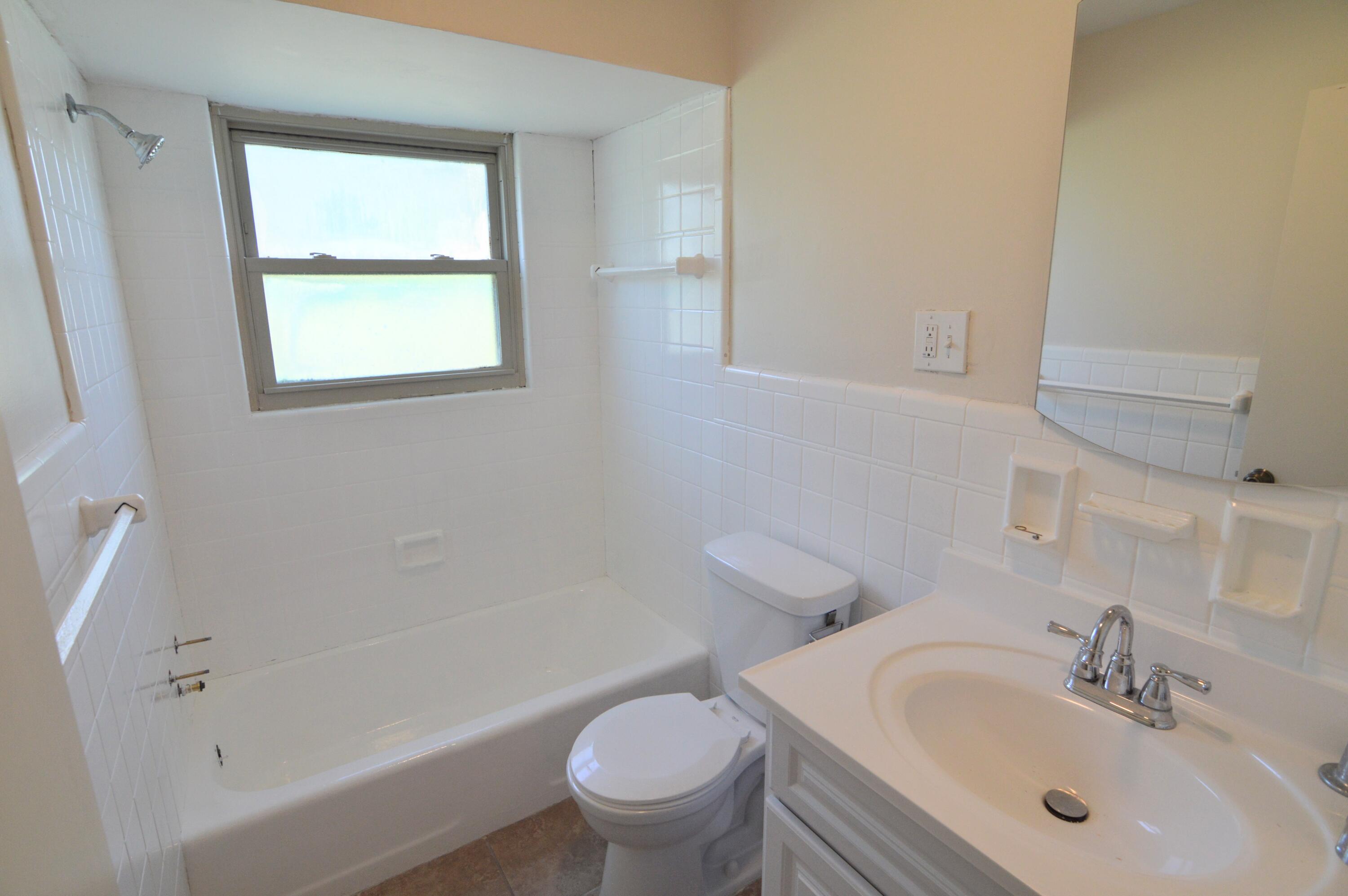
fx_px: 617
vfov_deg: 71.9
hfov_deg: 95.0
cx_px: 674
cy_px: 448
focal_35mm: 16
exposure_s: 1/125
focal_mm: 11
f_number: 5.6
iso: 360
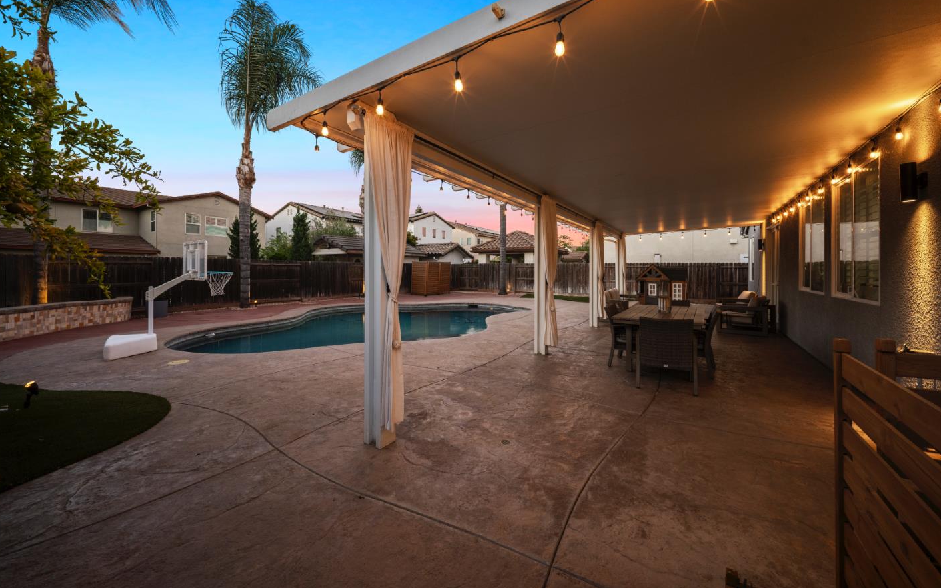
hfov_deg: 109.3
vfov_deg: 82.7
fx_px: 333
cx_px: 480
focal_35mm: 13
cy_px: 273
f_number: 8
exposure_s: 1/10
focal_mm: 12
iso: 400
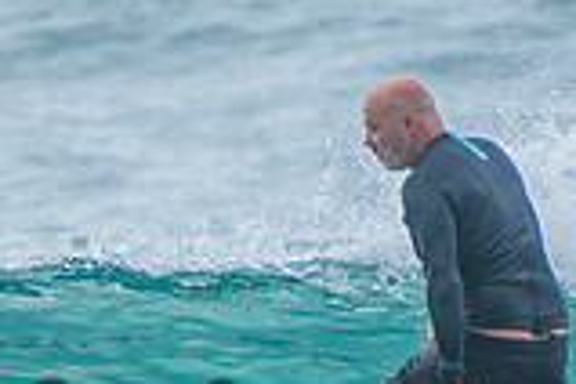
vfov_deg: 0.6
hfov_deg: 0.9
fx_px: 35773
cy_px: 404
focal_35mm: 2236
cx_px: 181
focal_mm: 400
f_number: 5.6
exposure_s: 1/2000
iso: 450
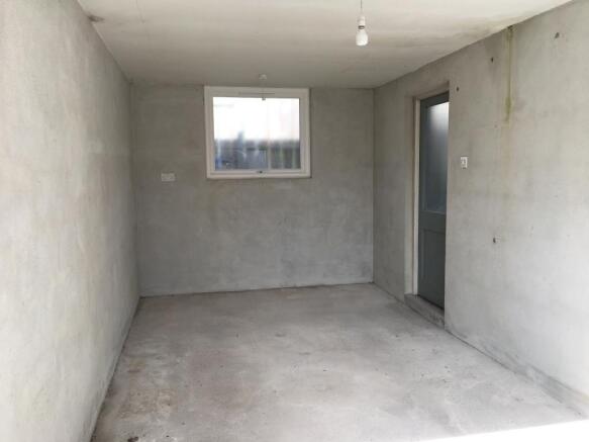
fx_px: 493
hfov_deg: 61.7
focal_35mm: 29
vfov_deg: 48.2
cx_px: 294
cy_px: 221
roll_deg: +1.0
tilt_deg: -4.4
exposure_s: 1/349
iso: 25
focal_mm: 4.15
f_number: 2.2
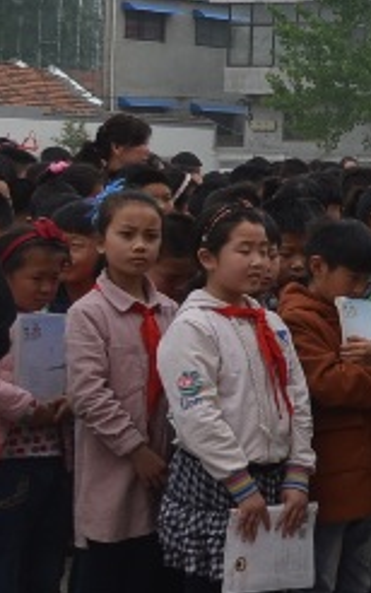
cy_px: 246
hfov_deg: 8.0
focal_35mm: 145
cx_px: 1041
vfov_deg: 14.4
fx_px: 2343
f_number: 8
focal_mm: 26
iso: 100
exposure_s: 1/160
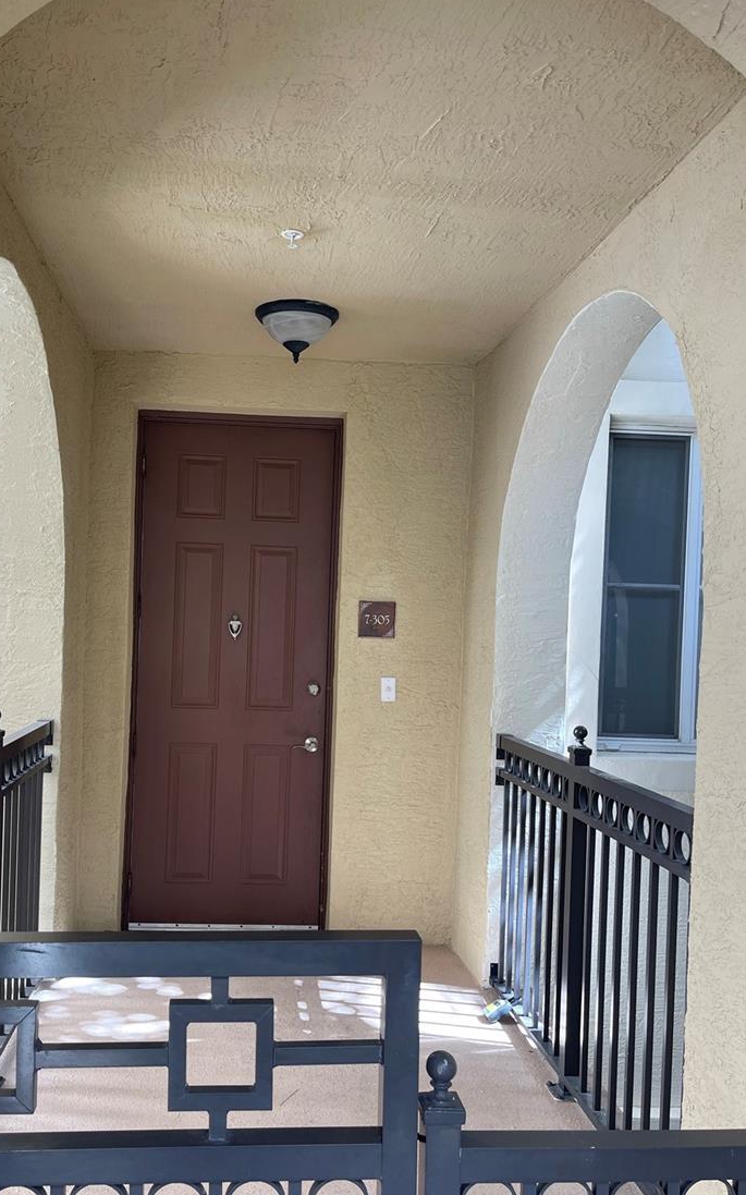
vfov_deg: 64.6
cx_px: 289
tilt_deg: -0.3
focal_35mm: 29
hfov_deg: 42.9
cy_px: 627
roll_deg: -1.1
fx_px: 944
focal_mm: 5.1
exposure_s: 1/121
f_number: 1.6
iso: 40
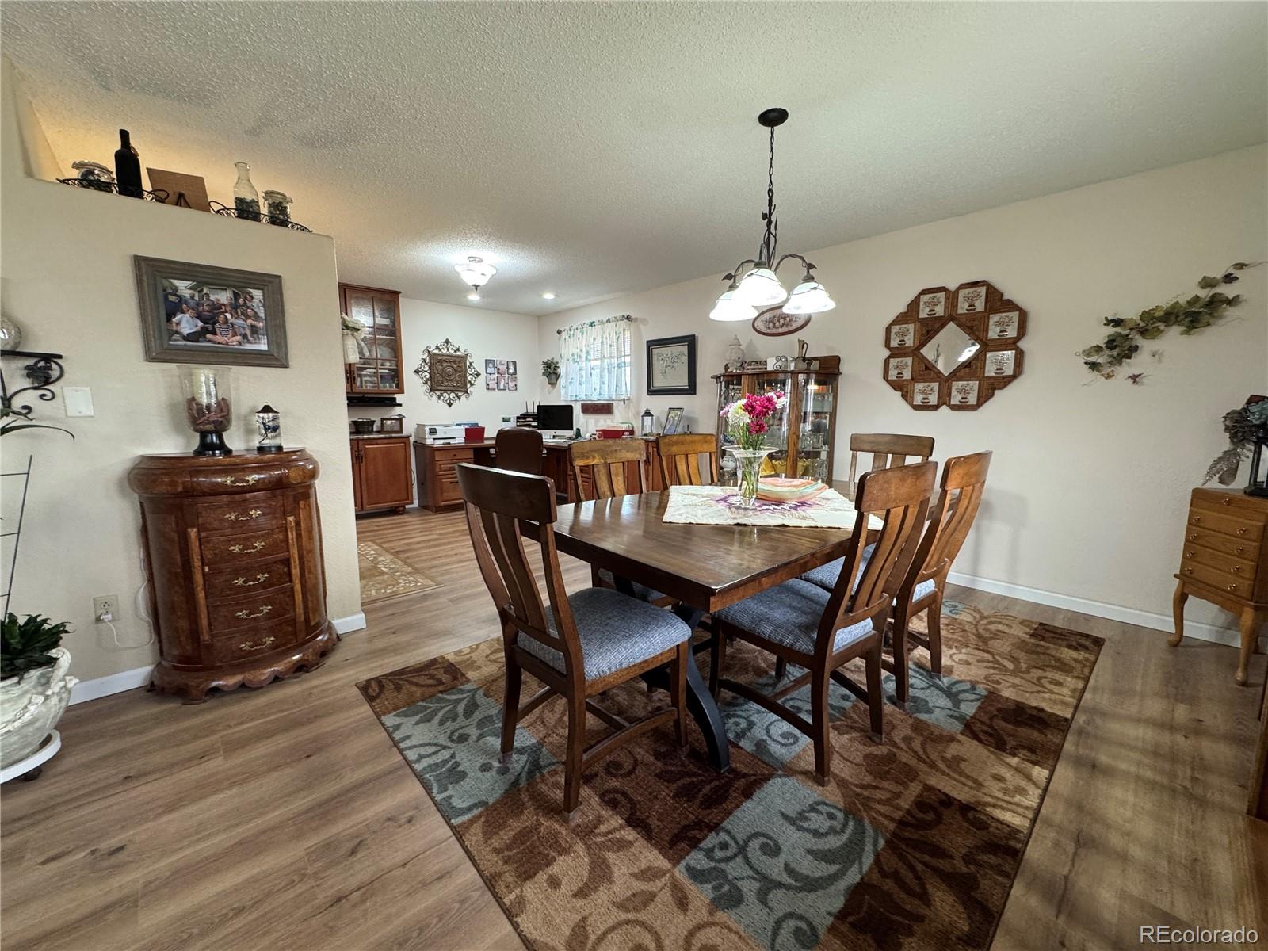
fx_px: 513
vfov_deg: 85.7
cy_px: 476
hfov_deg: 102.1
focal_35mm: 14
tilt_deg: -9.5
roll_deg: -0.6
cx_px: 634
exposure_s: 1/60
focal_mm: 2.22
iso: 250
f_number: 2.2
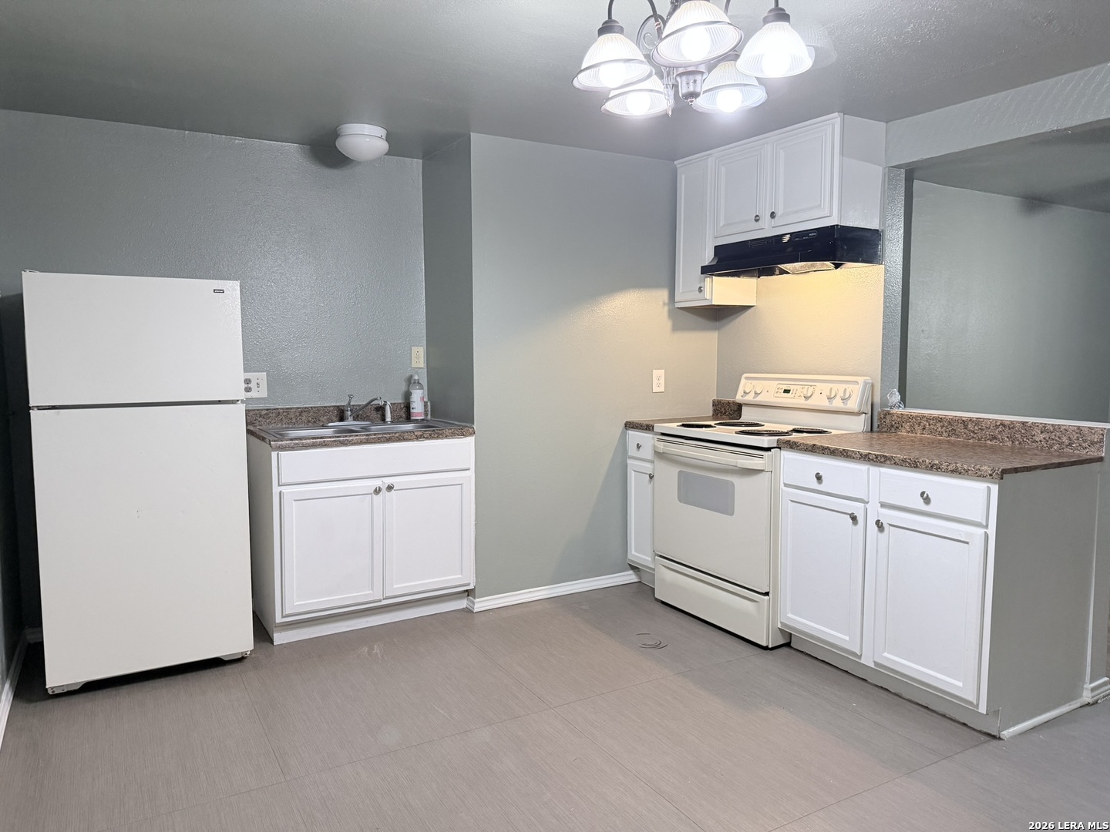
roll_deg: +0.2
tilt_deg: -5.5
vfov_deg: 56.8
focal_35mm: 24
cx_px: 555
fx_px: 770
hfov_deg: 71.6
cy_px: 416
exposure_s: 1/60
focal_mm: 6.76
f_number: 1.78
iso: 320
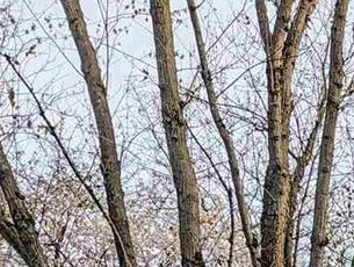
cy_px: 753
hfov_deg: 10.8
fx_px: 1650
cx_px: 781
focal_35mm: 161
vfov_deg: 8.1
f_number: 1.85
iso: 46
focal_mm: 6.81
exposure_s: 1/413
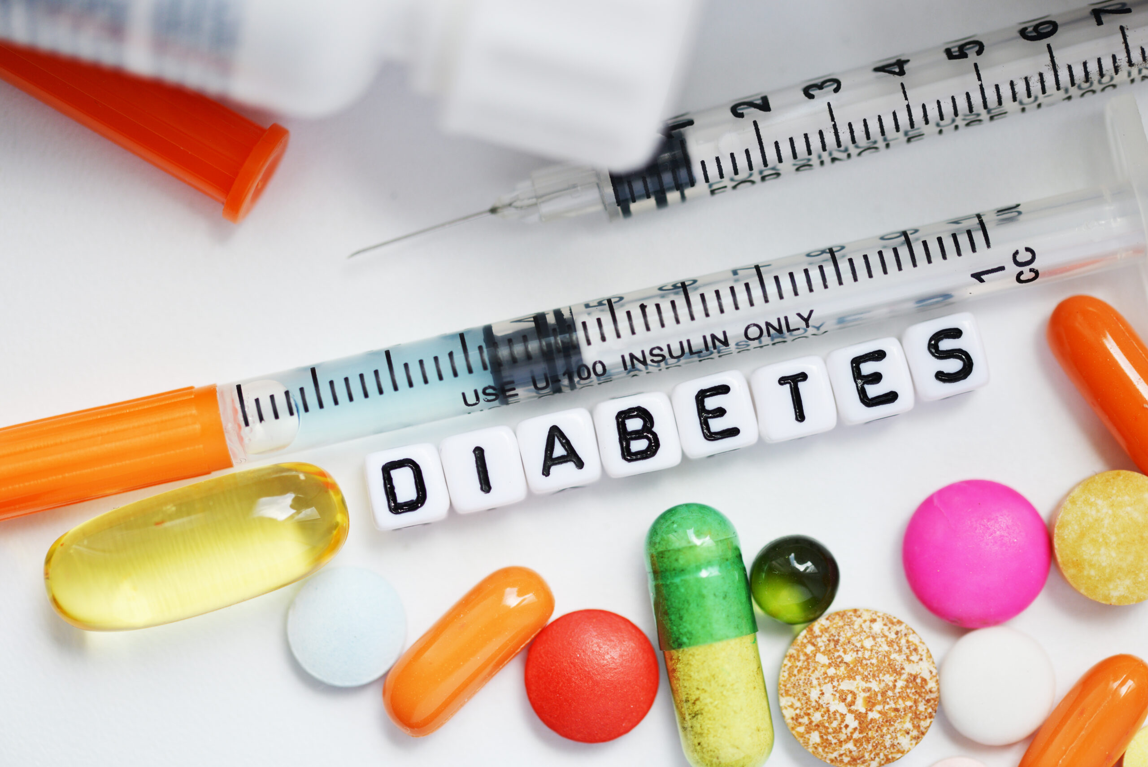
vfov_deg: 13.1
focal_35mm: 105
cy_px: 384
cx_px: 574
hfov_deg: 19.4
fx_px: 3349
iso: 160
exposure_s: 1/320
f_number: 4
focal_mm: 105
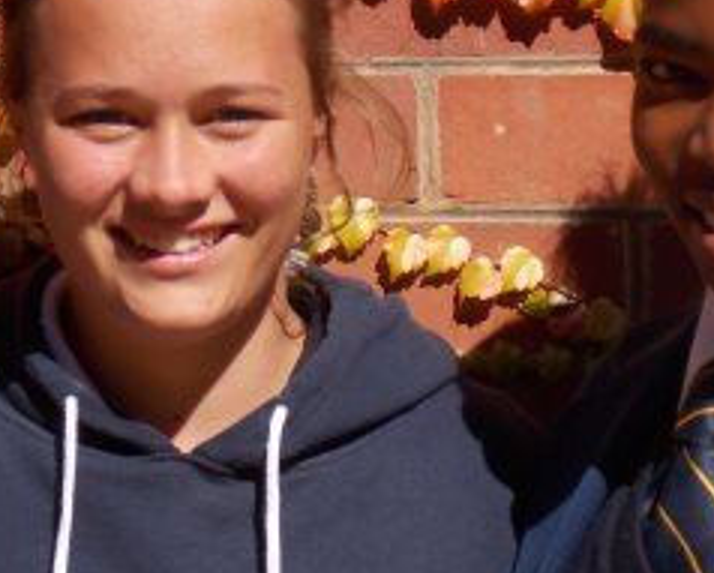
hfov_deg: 11.2
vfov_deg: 9.0
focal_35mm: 172
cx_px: 138
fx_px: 3639
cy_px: 246
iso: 80
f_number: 4.2
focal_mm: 12.5
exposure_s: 1/640
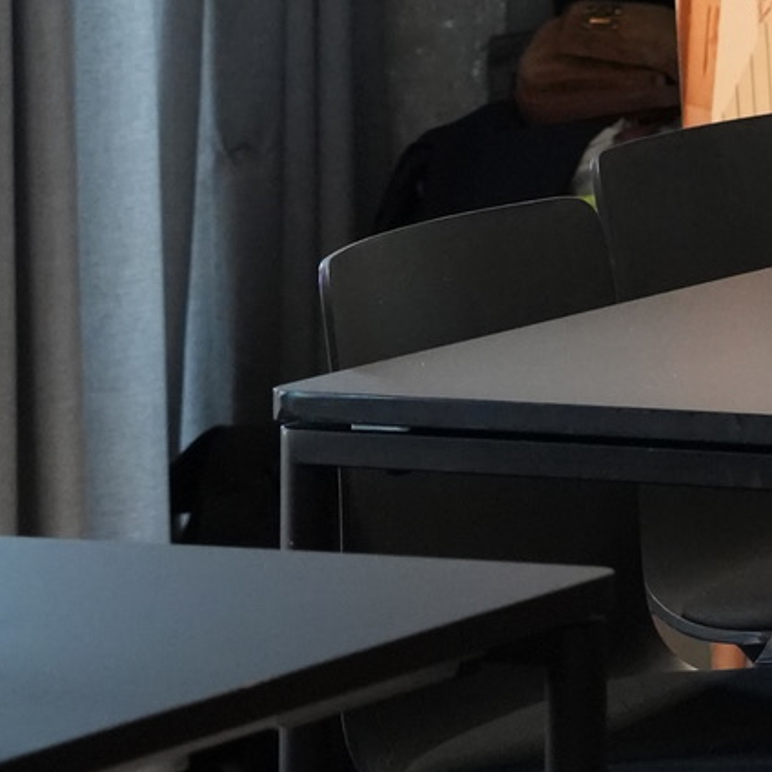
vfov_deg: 6.1
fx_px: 7115
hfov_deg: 6.1
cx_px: 1242
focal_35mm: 282
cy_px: -772
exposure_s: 1/160
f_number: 4
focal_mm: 61
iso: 4000
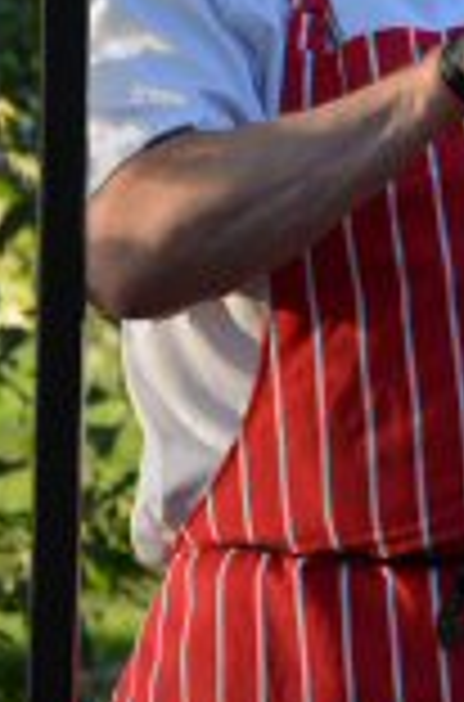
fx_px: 9848
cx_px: 658
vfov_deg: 4.1
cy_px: -155
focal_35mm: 506
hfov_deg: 2.7
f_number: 5.6
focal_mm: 116
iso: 450
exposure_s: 1/250
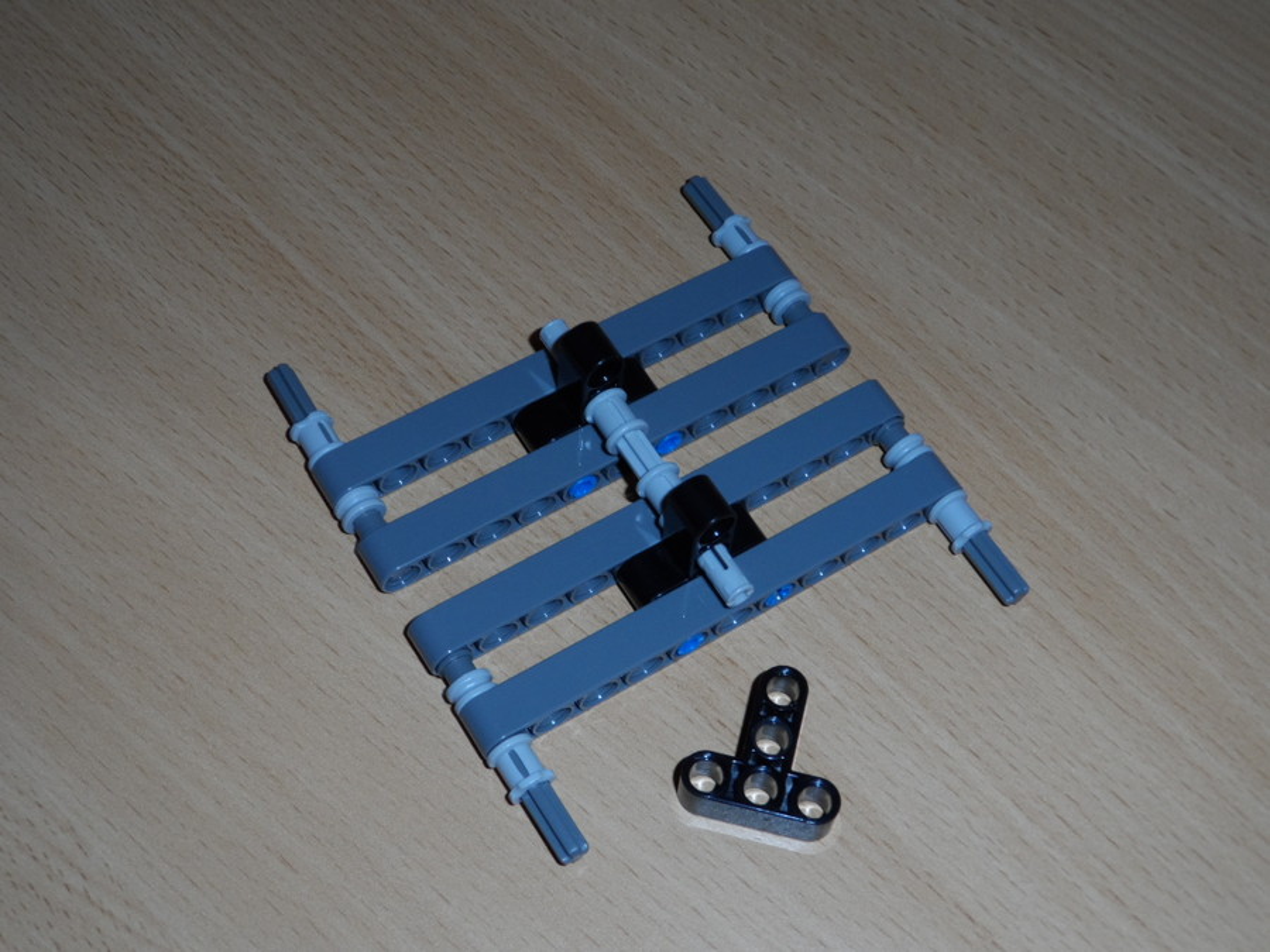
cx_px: 635
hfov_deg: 36.2
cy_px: 476
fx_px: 1944
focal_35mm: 53
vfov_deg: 27.5
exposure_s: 1/45
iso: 100
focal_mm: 8.7
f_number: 4
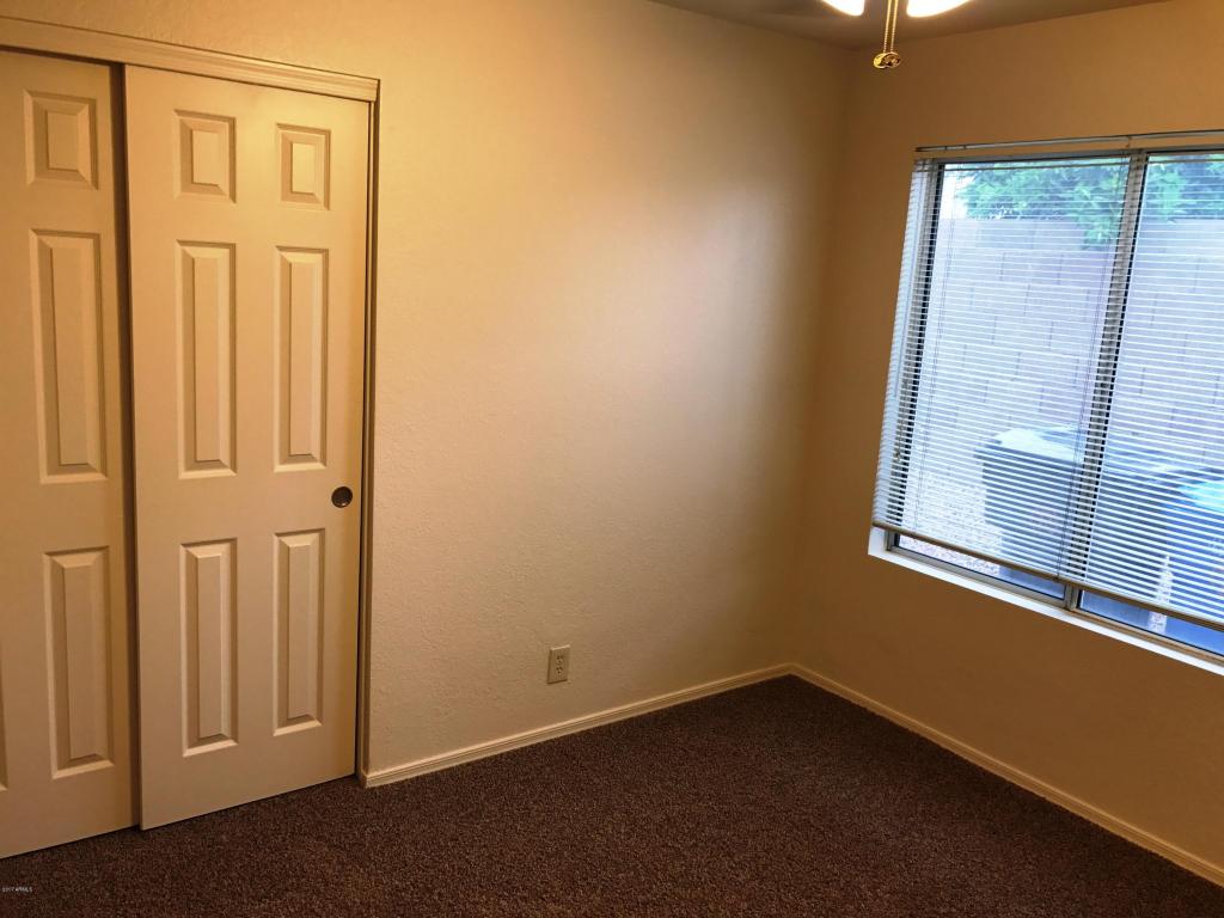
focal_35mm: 28
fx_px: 990
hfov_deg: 63.4
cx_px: 612
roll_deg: -3.7
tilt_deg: -10.0
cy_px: 459
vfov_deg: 49.7
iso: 32
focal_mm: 3.99
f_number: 1.8
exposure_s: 1/30
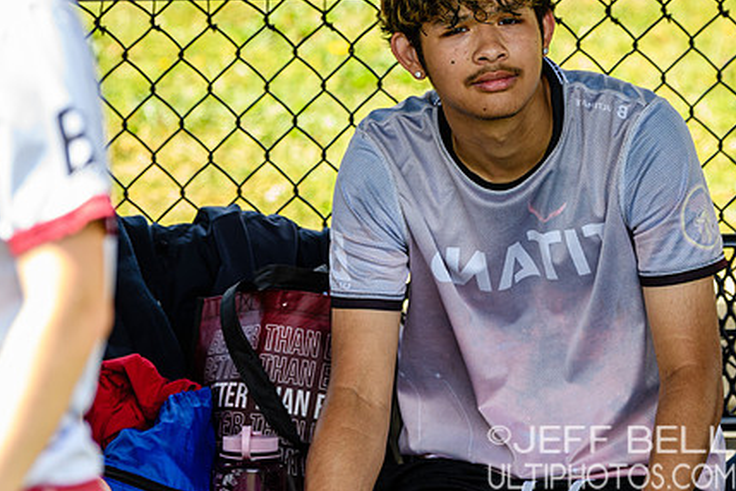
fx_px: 8054
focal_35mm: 394
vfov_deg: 3.5
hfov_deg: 5.2
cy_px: 80
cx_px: 521
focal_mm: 150
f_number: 3.2
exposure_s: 1/400
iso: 200
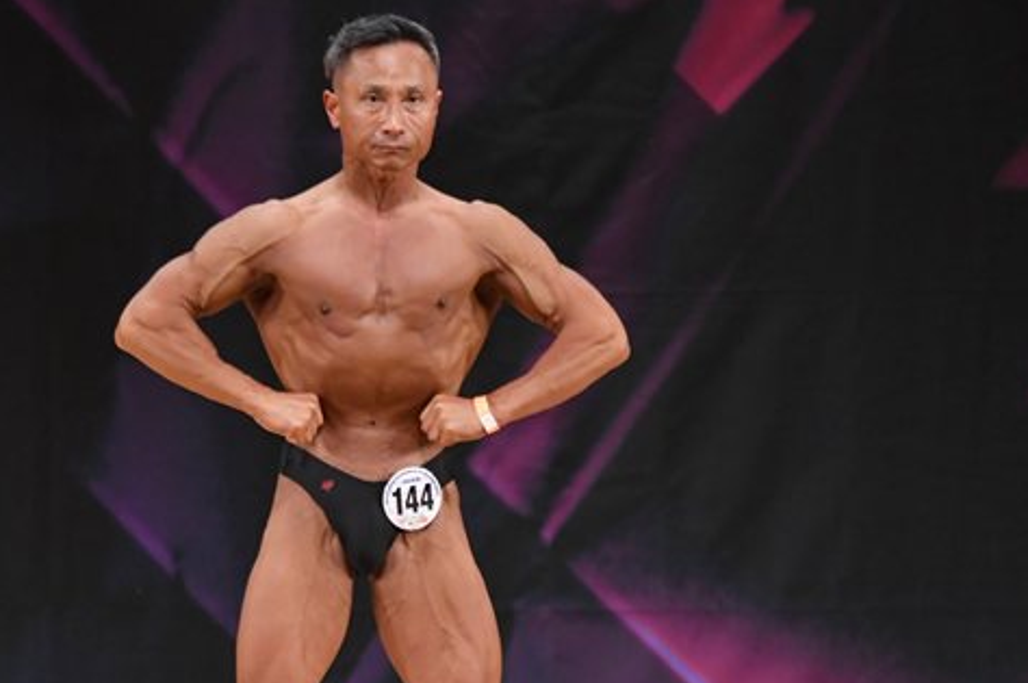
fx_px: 14006
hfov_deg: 4.2
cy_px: 520
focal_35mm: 491
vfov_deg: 2.8
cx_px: 365
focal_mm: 200
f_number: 5.6
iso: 3200
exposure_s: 1/400
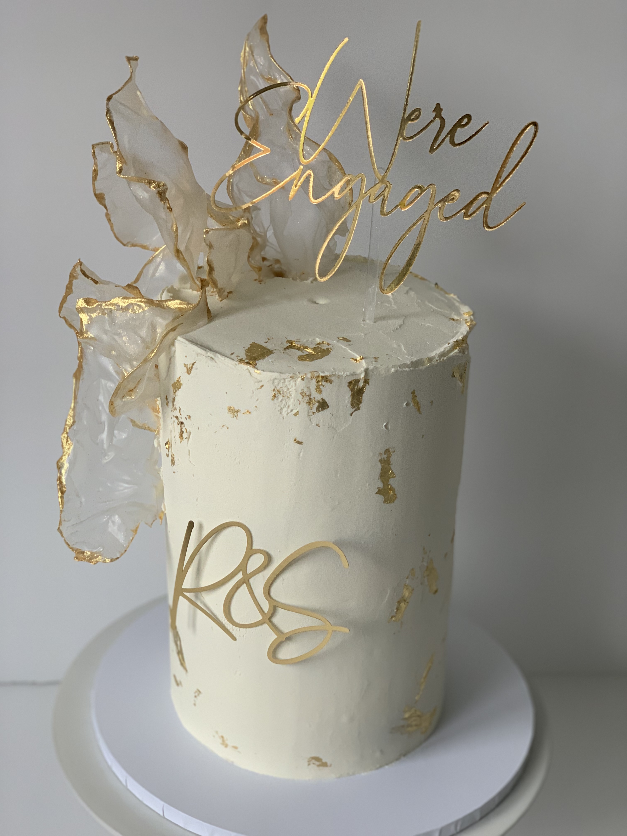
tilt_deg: -24.8
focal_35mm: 52
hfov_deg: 28.0
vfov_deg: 36.8
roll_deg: -3.7
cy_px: 418
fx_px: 1256
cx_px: 314
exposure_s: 1/117
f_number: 2.4
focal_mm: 6
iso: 125
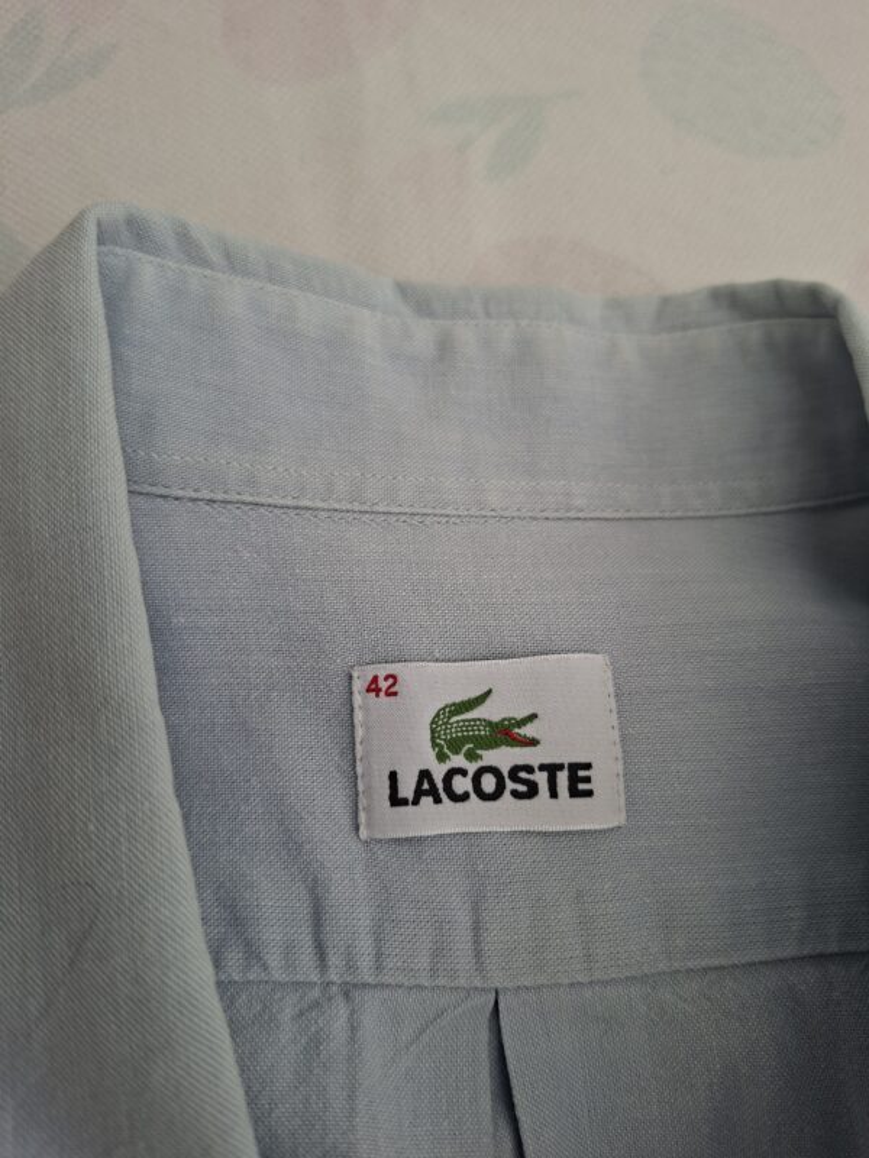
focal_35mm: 23
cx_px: 434
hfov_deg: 58.9
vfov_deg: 73.9
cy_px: 579
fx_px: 770
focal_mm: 5.54
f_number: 1.8
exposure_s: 1/186
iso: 50
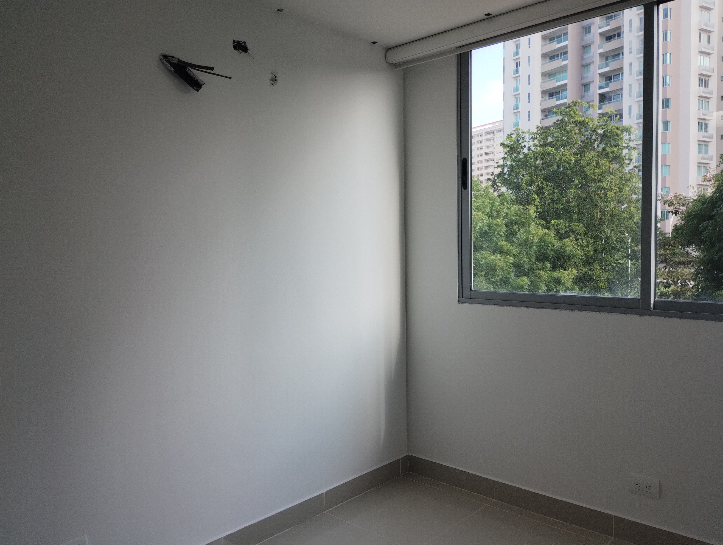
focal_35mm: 28
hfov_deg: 63.4
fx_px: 586
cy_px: 272
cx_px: 362
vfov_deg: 49.9
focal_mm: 4.27
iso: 100
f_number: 1.8
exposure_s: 1/153
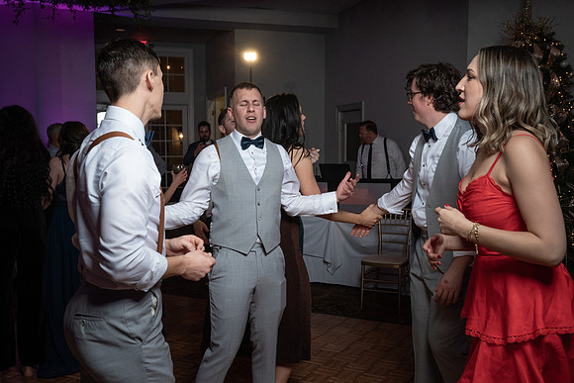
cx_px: 297
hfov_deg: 47.6
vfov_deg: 32.8
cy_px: 198
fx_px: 650
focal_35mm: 41
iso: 2000
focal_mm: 39
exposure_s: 1/250
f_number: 5.6
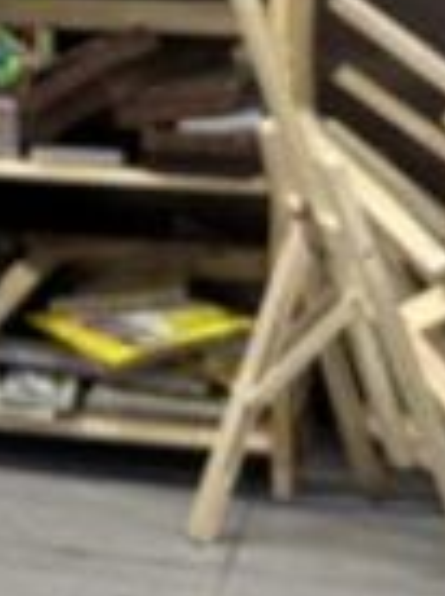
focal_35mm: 174
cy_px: -207
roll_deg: +0.4
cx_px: -1024
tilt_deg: -4.0
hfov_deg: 7.3
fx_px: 2992
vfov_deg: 11.1
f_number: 1.78
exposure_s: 1/113
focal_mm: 6.86
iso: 50
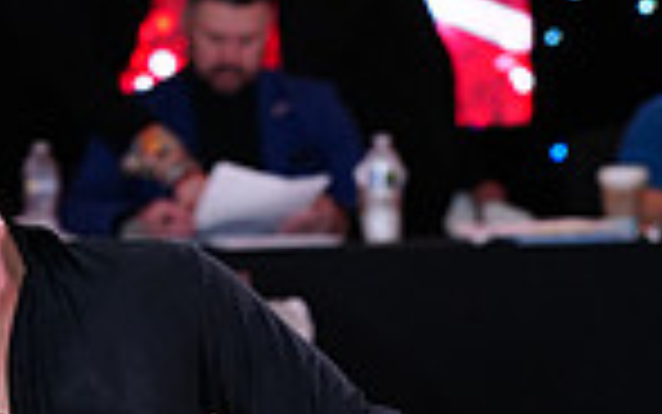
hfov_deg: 5.0
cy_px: 909
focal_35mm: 423
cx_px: 25
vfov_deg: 3.1
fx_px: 7635
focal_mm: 105
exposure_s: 1/250
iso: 2500
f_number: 4
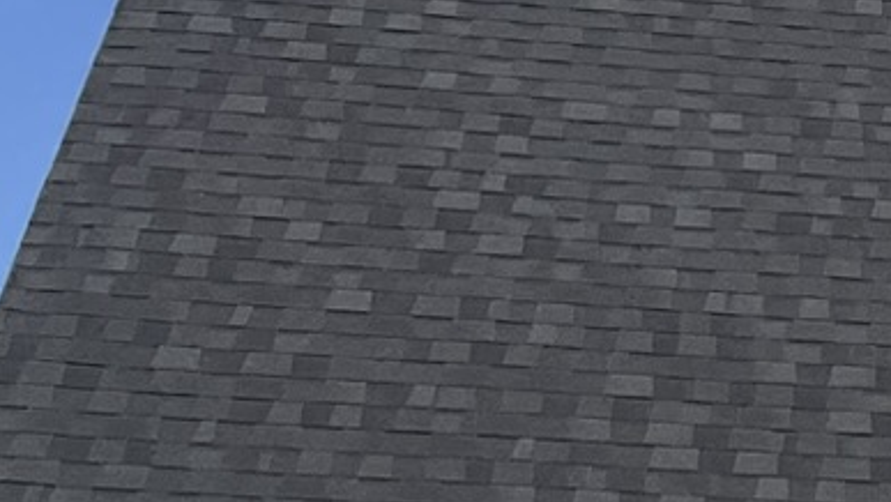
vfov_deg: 7.1
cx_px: 2061
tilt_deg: +4.2
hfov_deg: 11.1
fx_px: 3947
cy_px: 916
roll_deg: -0.8
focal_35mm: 167
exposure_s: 1/3534
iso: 20
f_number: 1.8
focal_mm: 3
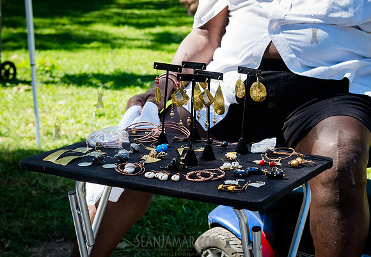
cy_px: 113
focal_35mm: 76
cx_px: 224
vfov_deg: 18.5
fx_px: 789
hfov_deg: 26.4
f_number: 5.6
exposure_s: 1/1600
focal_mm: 55
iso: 2000
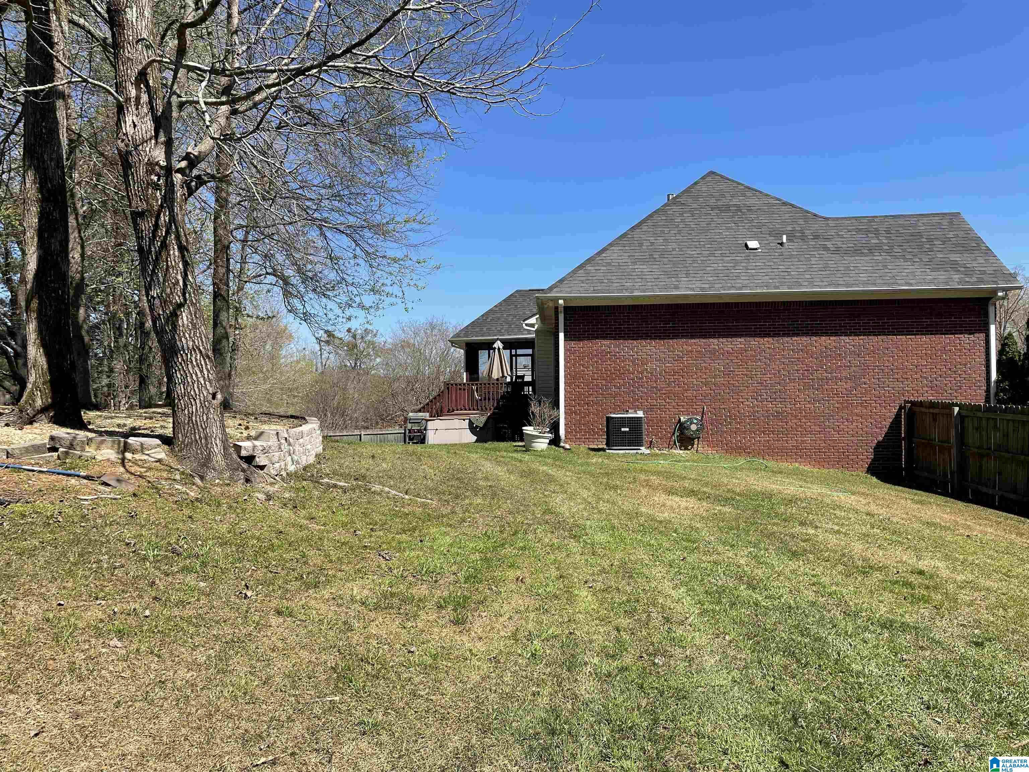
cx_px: 514
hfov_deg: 67.3
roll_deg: +1.1
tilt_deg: +1.6
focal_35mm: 26
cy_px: 386
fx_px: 773
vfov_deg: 53.1
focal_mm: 4.2
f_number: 1.6
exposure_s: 1/2564
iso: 32
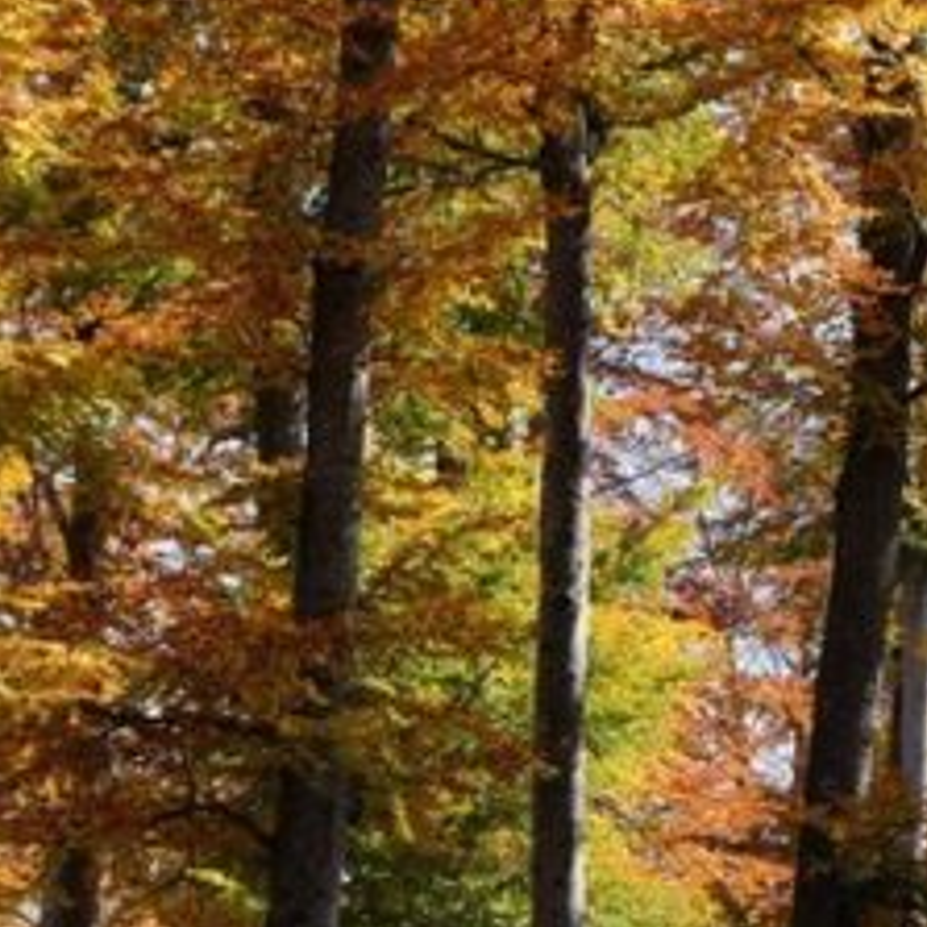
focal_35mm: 199
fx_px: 6029
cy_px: 318
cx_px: 511
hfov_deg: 8.8
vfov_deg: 8.8
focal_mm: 50
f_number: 6.4
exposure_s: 1/450
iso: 400
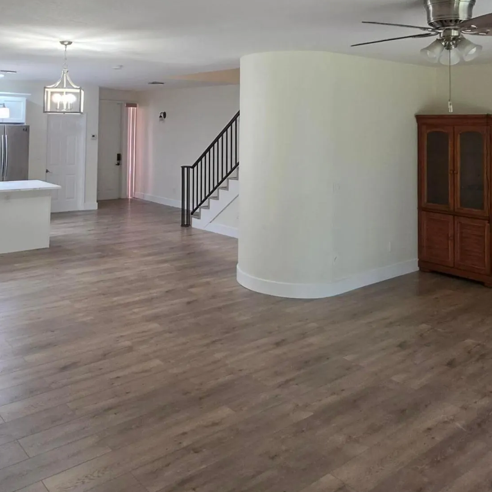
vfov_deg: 50.6
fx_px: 482
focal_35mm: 30
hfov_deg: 53.7
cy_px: 95
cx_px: 198
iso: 320
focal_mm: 2.2
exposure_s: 1/120
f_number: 1.9
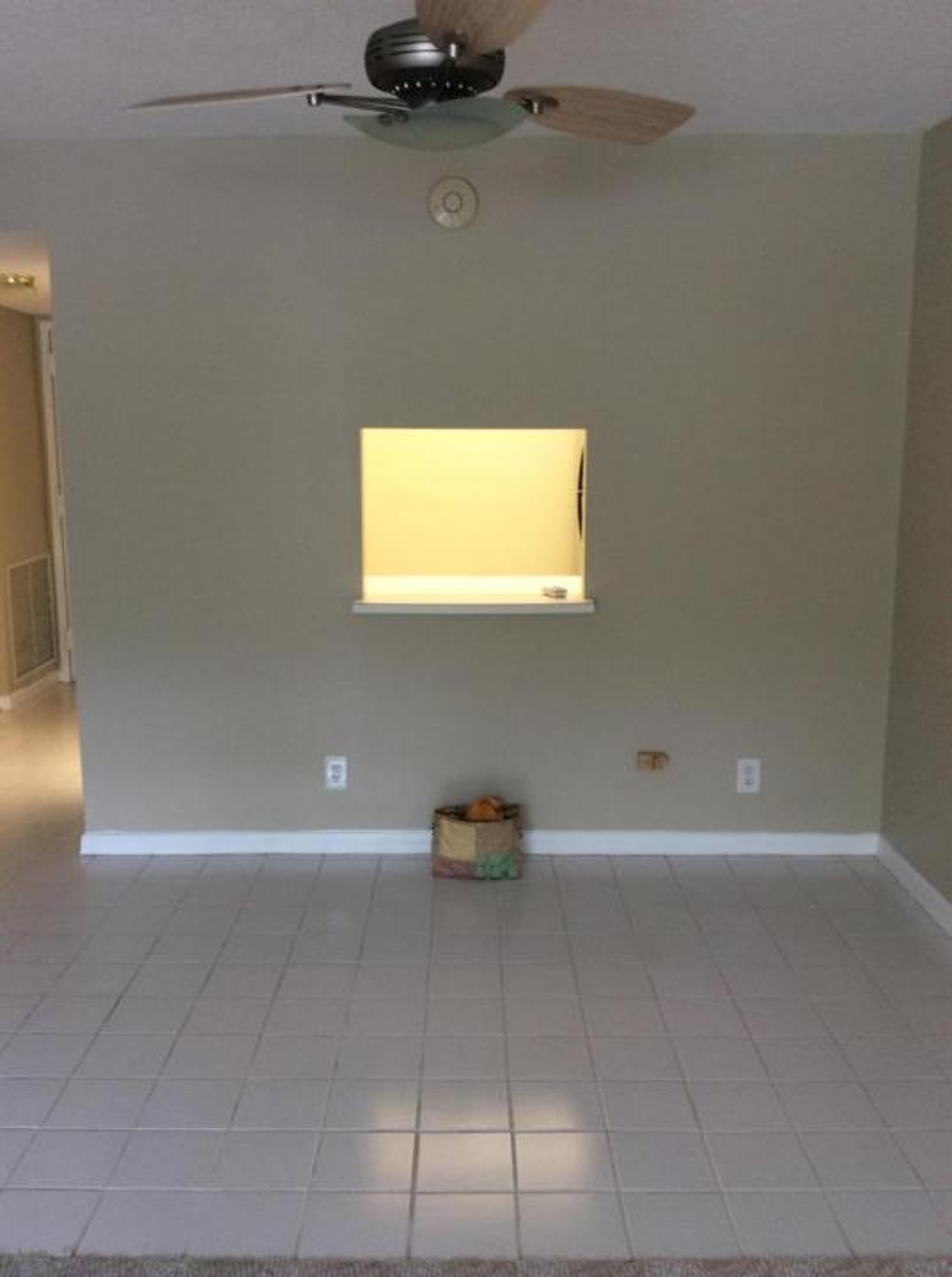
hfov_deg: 44.0
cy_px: 638
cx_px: 476
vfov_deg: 56.9
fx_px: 1178
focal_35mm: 32
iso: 64
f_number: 2.4
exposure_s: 1/24
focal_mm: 3.3
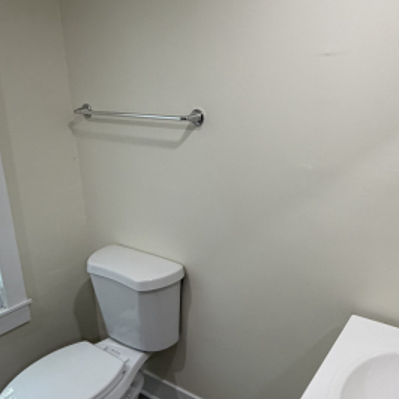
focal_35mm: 31
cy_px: 224
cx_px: 243
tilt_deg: -17.1
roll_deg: -0.9
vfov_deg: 52.4
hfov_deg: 52.1
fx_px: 404
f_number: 2.2
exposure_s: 1/120
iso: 160
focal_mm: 2.22
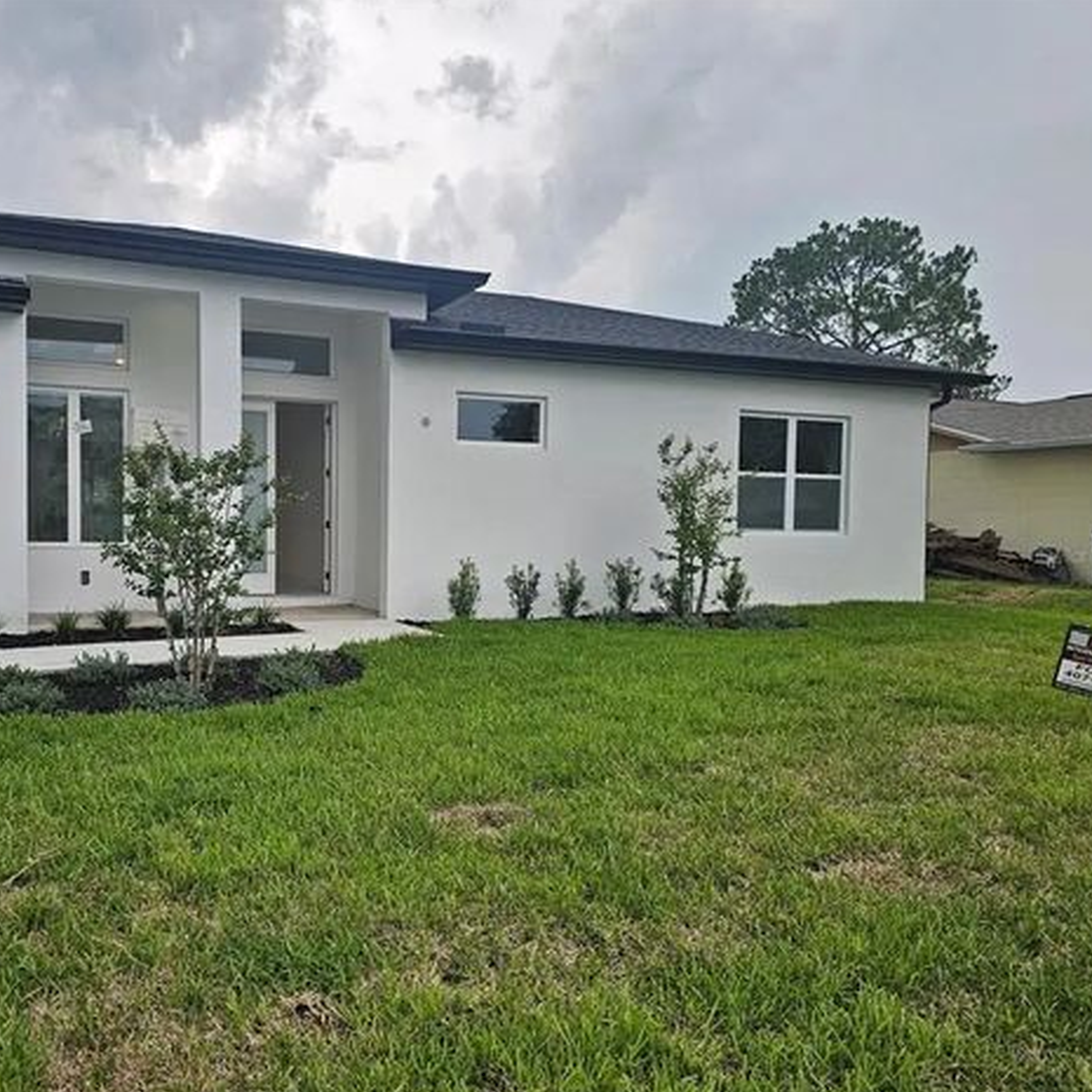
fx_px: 999
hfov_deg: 56.2
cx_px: 376
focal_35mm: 28
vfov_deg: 57.3
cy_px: 554
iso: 25
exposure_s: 1/180
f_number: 1.7
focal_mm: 6.3
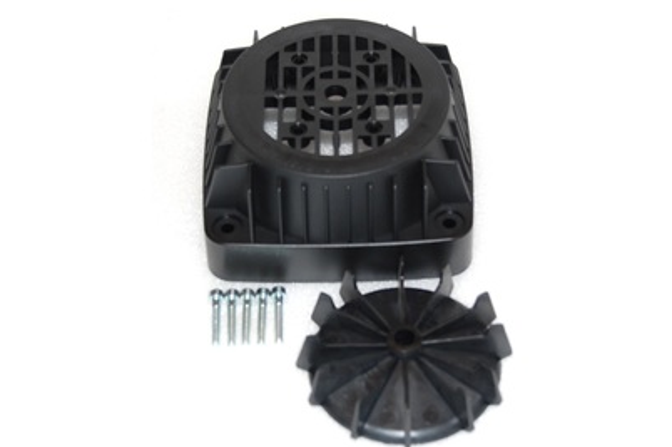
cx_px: 351
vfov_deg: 18.9
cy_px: 227
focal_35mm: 72
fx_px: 1342
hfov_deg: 28.1
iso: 200
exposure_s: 1/125
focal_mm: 42
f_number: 5.6
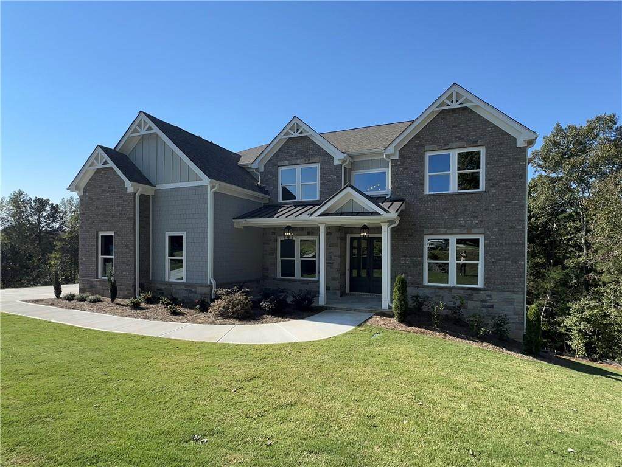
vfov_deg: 85.7
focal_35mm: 14
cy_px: 234
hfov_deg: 102.0
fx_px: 252
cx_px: 311
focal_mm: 2.22
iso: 40
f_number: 2.2
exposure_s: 1/1366
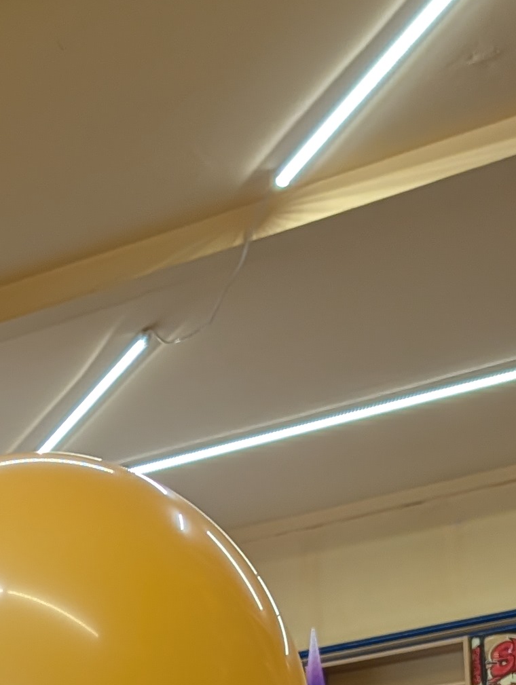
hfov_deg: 13.5
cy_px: 1128
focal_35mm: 97
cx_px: -456
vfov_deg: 17.4
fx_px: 1923
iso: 73
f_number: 1.68
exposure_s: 1/100
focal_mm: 6.9
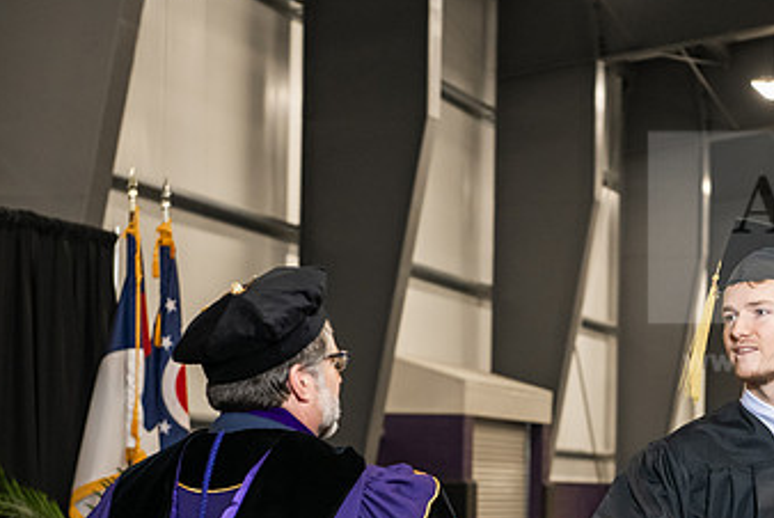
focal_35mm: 120
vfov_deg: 11.4
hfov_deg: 17.0
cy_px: 409
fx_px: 2582
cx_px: 579
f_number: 5
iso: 2500
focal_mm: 70
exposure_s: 1/200
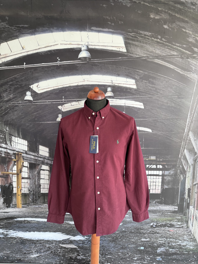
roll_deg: -0.1
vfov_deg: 71.6
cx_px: 99
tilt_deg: -11.1
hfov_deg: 56.8
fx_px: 183
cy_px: 132
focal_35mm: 24
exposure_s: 1/95
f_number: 1.78
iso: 200
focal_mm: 6.76
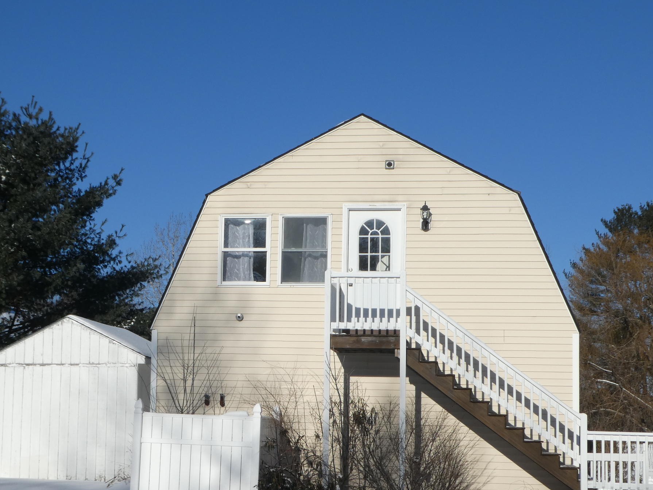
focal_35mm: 59
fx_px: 1113
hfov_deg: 32.7
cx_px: 298
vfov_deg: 24.7
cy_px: 323
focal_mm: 7.8
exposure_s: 1/640
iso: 80
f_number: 5.6
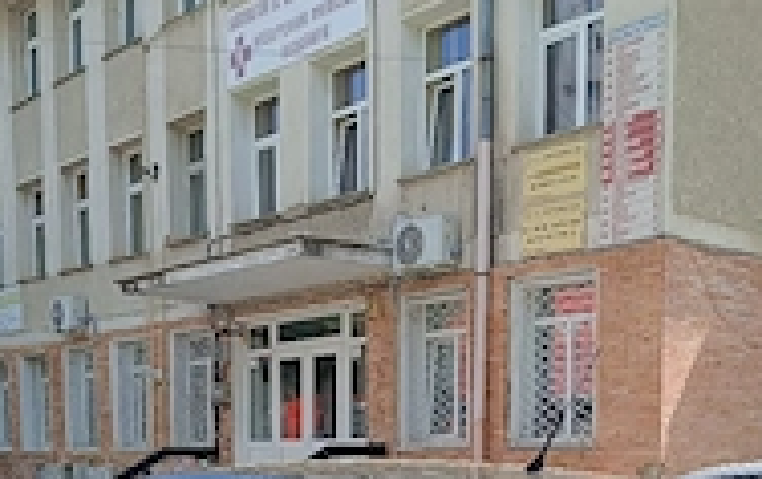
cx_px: 417
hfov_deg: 37.5
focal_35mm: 54
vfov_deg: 22.3
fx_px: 1123
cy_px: 564
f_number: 1.88
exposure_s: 1/476
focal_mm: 5.59
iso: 53
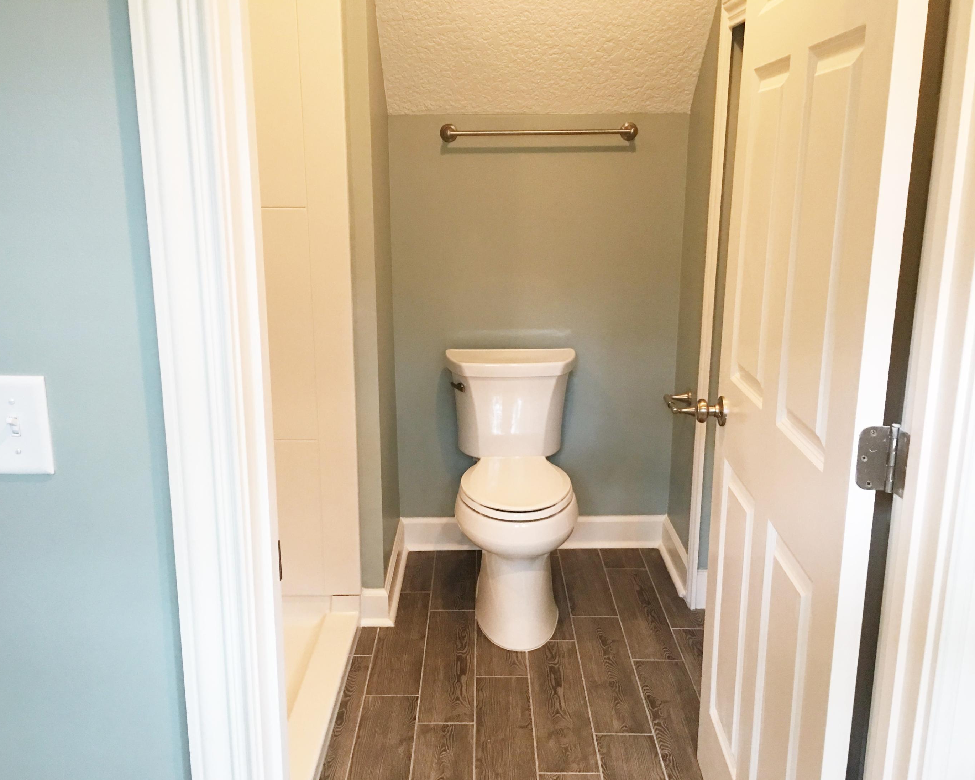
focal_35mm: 31
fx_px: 895
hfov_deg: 57.2
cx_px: 478
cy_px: 392
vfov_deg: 47.1
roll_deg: +0.4
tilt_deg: -13.6
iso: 80
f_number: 2.2
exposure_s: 1/15
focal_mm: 4.15
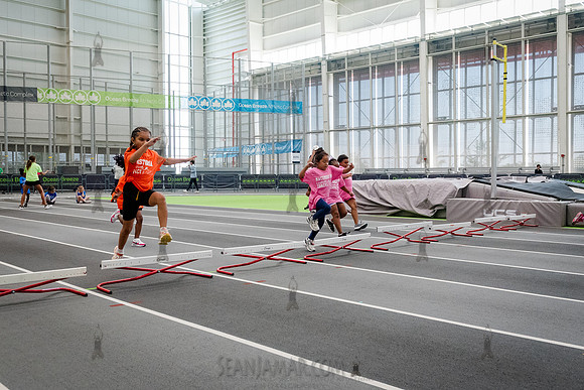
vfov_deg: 37.0
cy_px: 195
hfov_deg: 53.3
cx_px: 292
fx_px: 582
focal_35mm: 36
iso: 6400
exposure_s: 1/1250
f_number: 4
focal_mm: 27
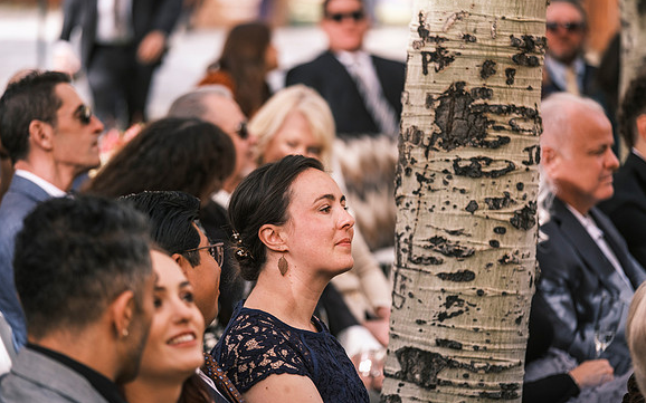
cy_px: 194
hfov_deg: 9.8
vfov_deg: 6.1
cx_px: 323
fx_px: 3784
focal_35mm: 215
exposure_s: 1/500
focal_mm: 140
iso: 400
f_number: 3.2
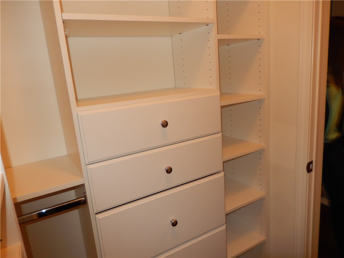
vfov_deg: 54.9
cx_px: 172
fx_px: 248
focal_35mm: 25
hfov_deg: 69.4
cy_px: 129
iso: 200
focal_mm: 4.5
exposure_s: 1/30
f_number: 3.4
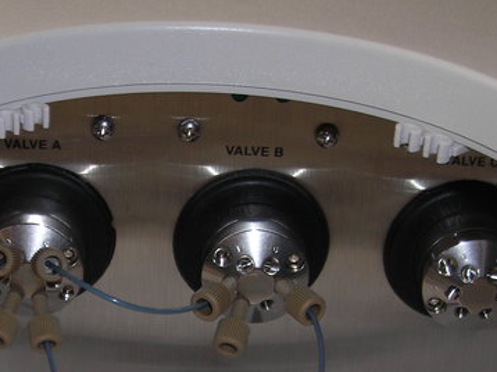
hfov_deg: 22.9
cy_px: 341
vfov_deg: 17.1
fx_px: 1220
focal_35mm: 85
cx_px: 150
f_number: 3.2
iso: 50
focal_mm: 6.3
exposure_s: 1/60.1
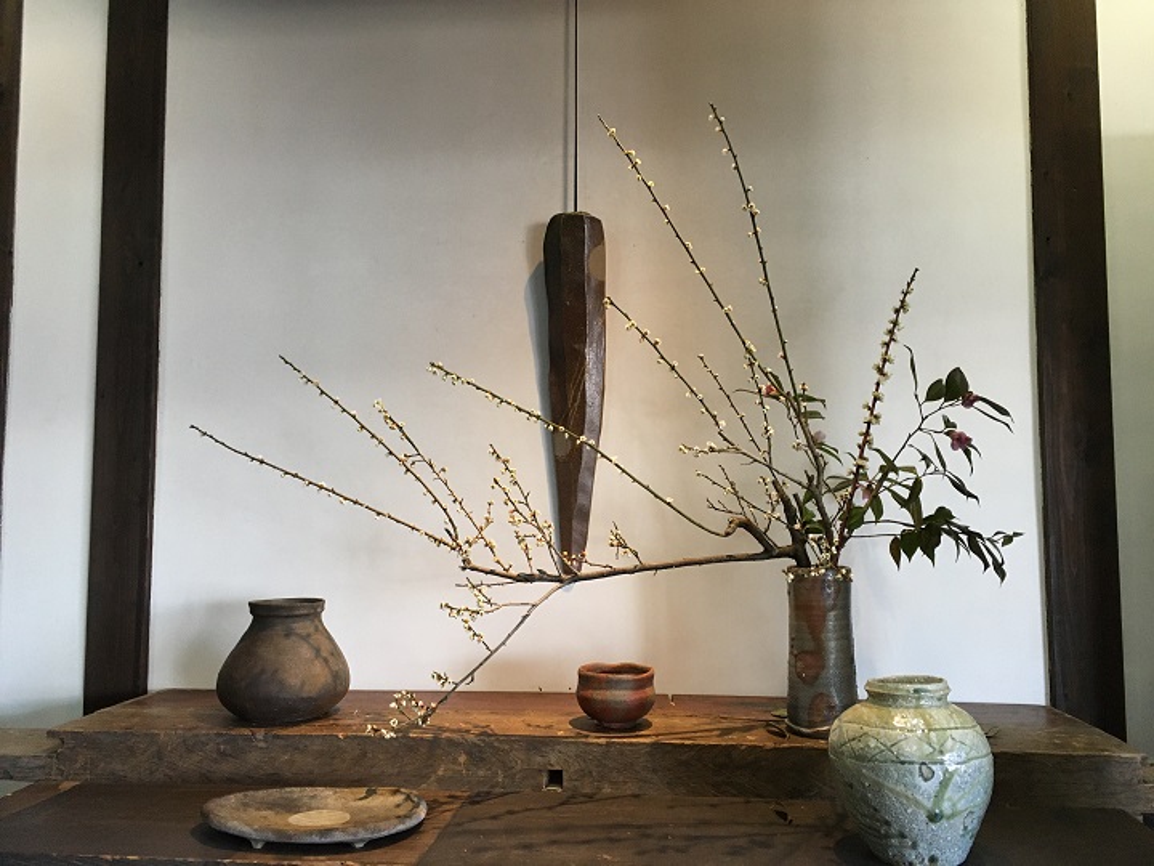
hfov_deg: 61.7
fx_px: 967
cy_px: 433
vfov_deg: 48.2
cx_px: 577
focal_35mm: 29
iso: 125
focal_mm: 4.15
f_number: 2.2
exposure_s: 1/30
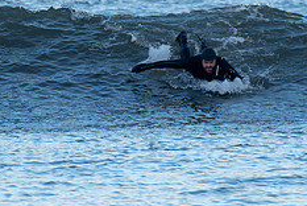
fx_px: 8684
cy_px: -36
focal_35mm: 1017
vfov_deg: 1.4
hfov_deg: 2.0
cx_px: -199
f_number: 4
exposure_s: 1/1000
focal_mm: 200
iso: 250
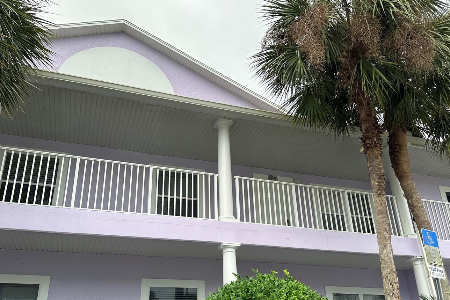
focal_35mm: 31
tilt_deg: +24.6
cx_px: 213
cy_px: 183
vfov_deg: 42.1
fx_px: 388
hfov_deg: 60.2
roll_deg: +0.9
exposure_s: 1/195
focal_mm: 6.86
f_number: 1.78
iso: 64
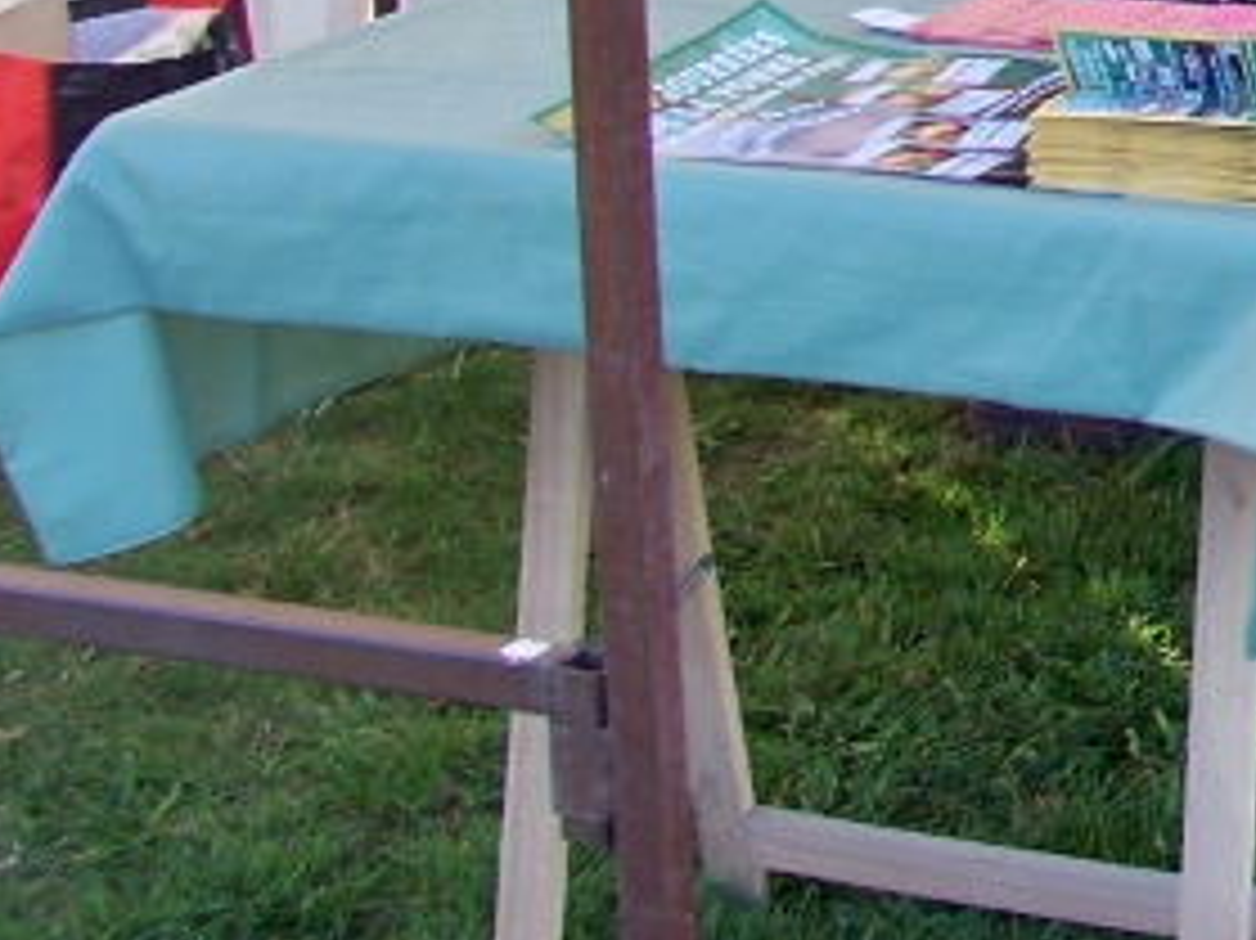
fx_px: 4388
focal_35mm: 121
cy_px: -238
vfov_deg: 11.9
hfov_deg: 14.7
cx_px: 2084
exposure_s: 1/100
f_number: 2.8
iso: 80
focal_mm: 5.85
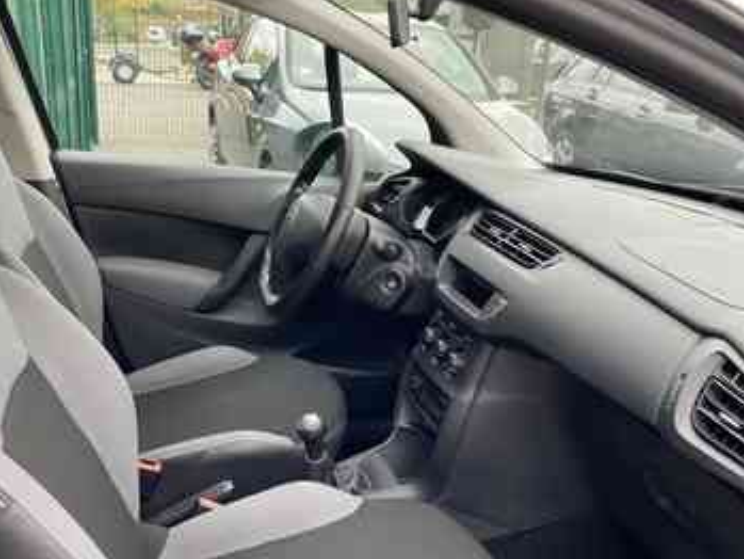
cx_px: 318
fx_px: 817
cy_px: 389
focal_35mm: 38
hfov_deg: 48.8
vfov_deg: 37.2
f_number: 1.8
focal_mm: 4.25
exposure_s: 1/121
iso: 80
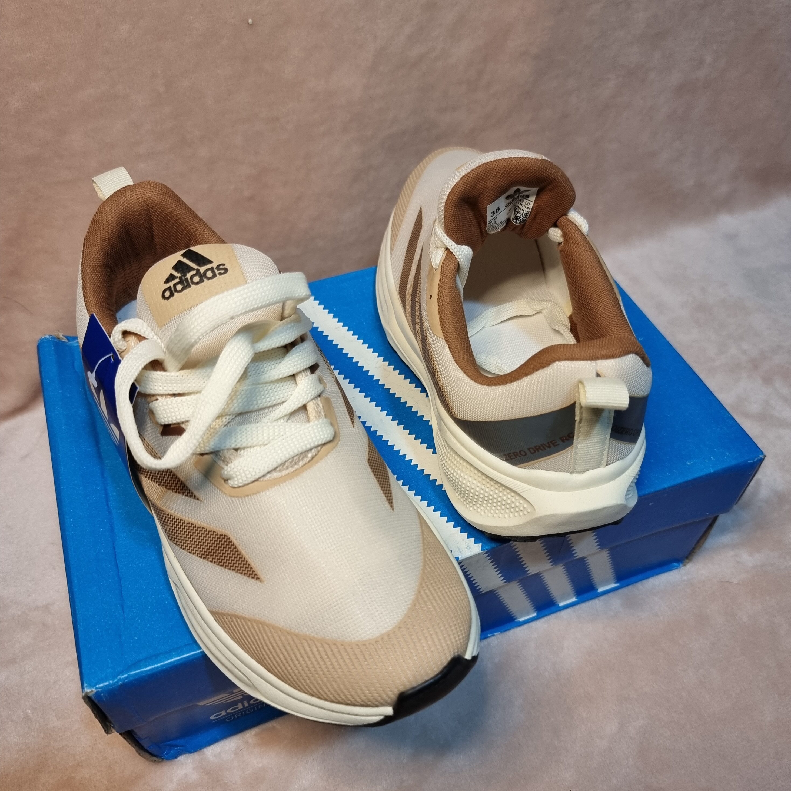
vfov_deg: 55.6
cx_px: 405
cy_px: 428
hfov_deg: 55.6
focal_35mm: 29
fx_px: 750
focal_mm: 6.7
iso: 250
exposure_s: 1/100
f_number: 1.8
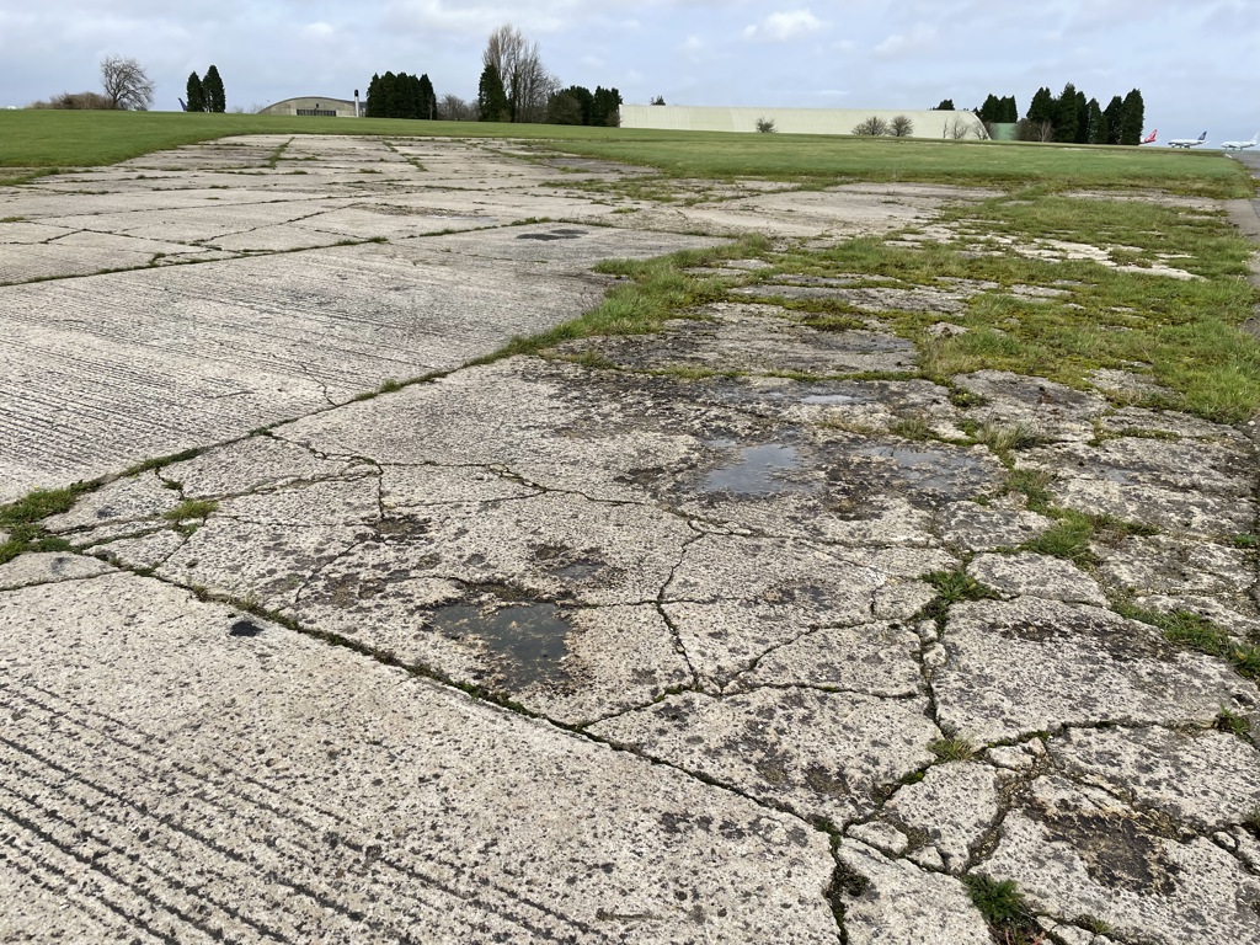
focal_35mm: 26
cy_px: 472
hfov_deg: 67.3
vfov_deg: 53.1
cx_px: 630
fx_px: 946
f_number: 1.6
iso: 32
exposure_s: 1/1233
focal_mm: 4.2
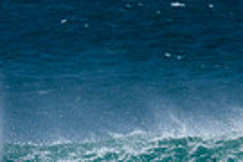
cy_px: 343
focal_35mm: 2404
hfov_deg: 0.9
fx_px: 16226
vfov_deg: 0.6
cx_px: -67
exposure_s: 1/2000
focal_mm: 560
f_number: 8
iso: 800
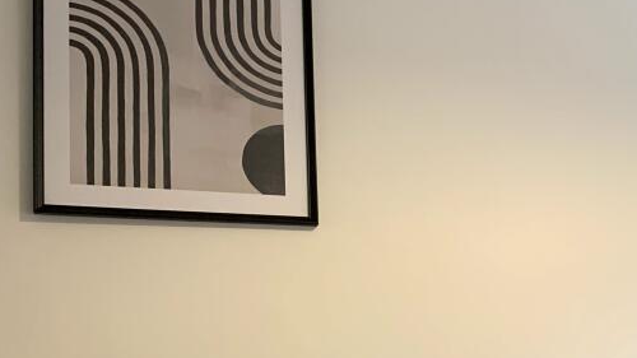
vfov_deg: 20.1
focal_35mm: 58
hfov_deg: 33.9
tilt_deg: +6.5
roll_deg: +1.8
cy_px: 354
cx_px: 586
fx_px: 979
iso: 100
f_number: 1.8
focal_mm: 4.25
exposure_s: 1/50
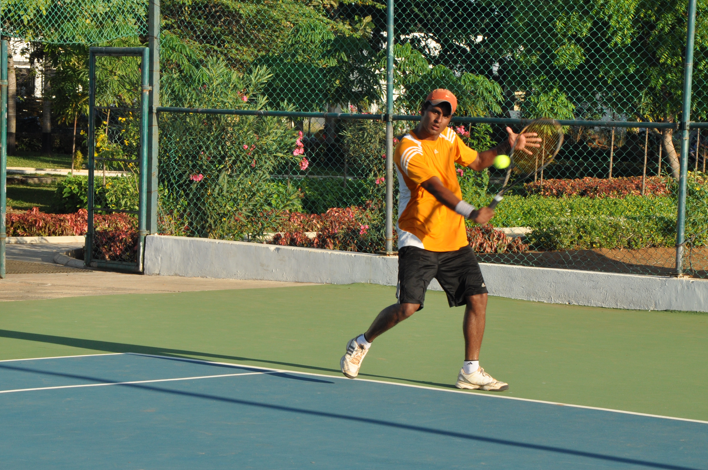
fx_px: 2946
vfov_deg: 9.1
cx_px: 269
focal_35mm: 150
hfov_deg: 13.7
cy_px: 261
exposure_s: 1/250
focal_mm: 80
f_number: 14
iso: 500
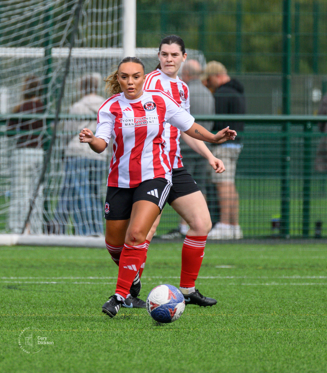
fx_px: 11196
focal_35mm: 976
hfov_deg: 1.7
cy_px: 92
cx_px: 84
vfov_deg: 1.9
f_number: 5.6
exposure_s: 1/1600
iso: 640
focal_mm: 400
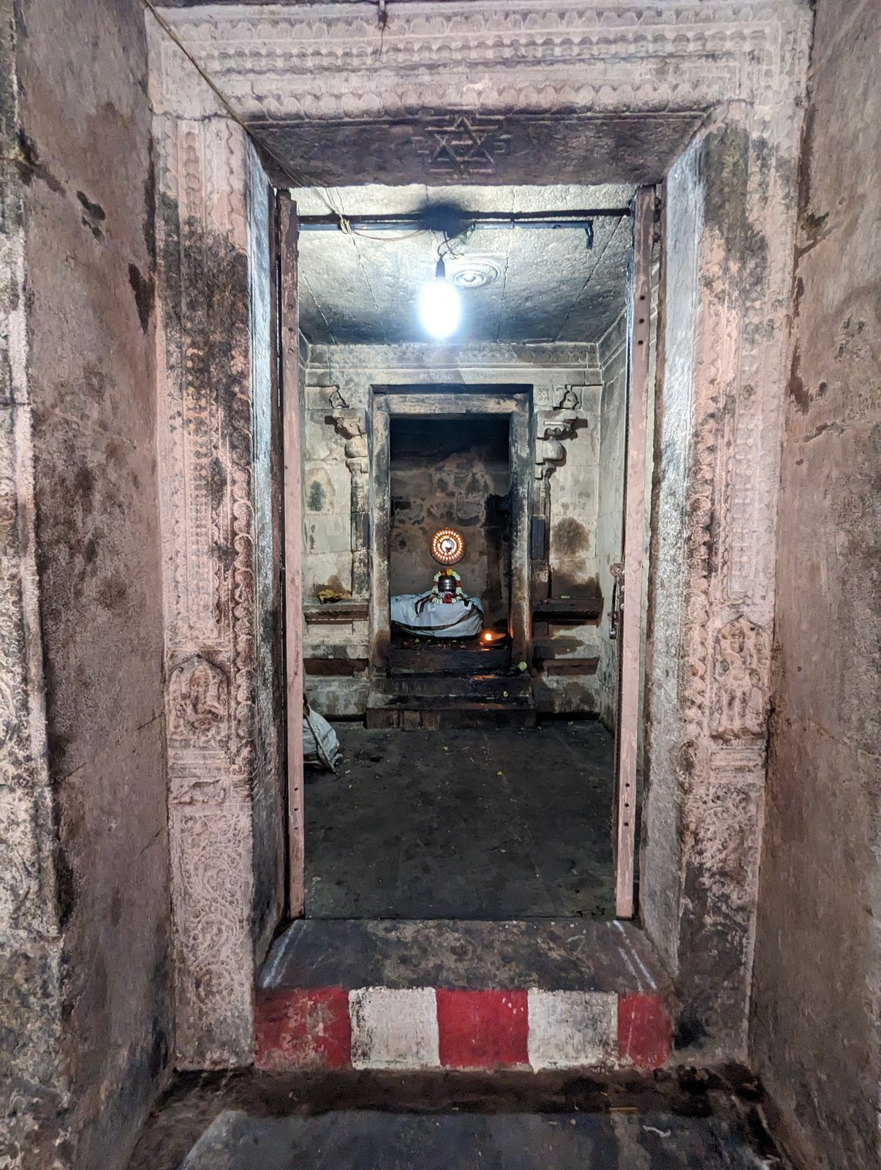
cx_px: 440
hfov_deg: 78.3
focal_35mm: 16
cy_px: 585
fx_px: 542
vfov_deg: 94.4
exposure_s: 1/23.8
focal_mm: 2.35
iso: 643
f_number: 2.2
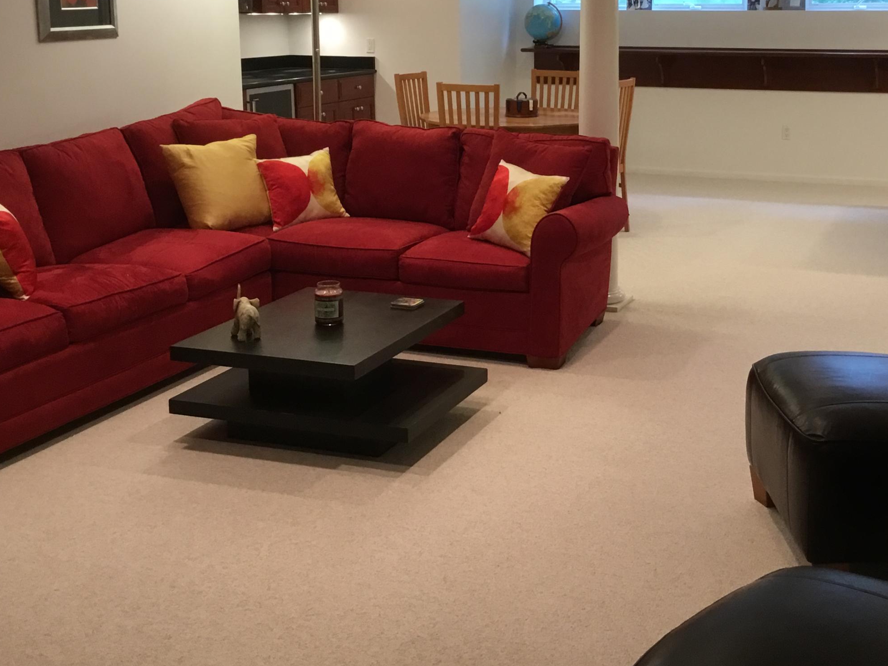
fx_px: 1206
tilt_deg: -9.8
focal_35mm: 47
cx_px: 553
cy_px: 211
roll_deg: +0.8
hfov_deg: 40.2
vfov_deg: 30.6
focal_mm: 3.3
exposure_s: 1/30
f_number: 2.4
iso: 80
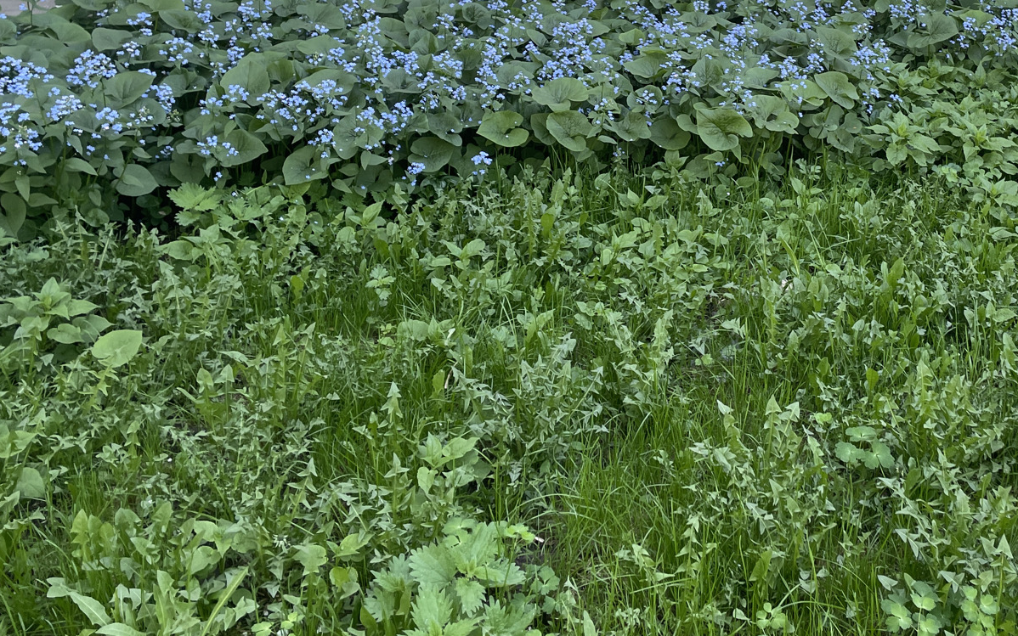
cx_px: 712
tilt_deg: -15.2
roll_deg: -3.3
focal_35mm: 46
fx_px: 1276
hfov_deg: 42.6
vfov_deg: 26.9
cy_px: 46
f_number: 1.6
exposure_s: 1/194
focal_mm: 4.2
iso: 32
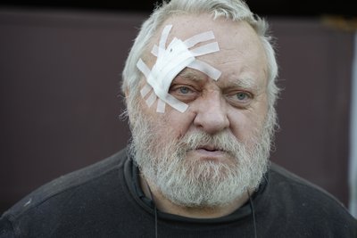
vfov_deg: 18.2
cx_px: 178
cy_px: 119
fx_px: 744
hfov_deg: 27.0
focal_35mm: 75
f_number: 4
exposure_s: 1/160
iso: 200
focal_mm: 75
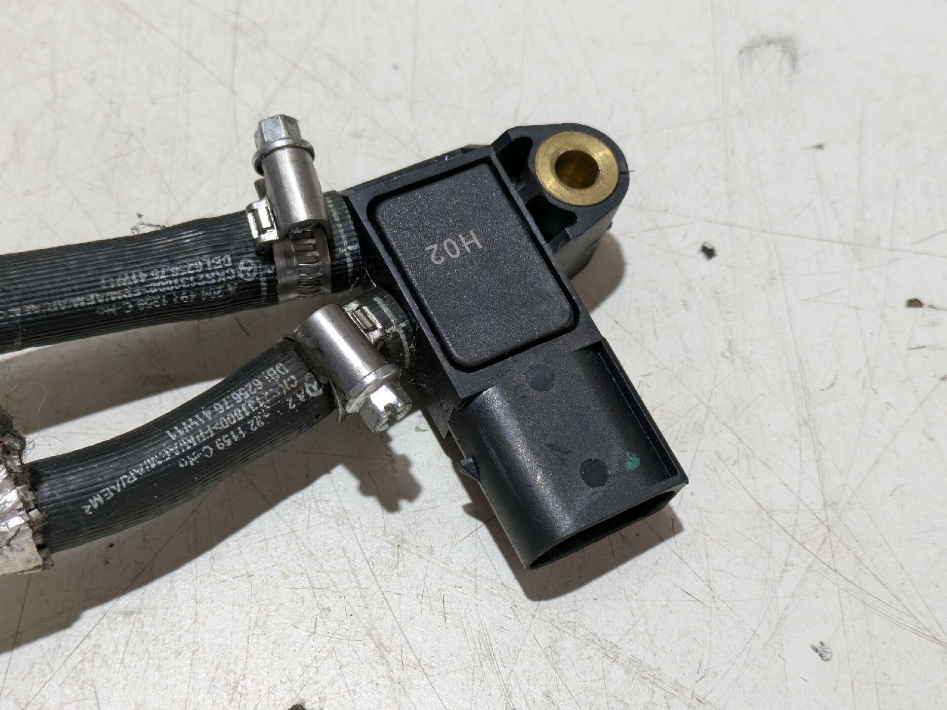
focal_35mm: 51
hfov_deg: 37.5
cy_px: 355
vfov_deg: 28.6
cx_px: 474
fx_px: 1395
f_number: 1.89
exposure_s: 1/100
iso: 80
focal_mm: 5.43
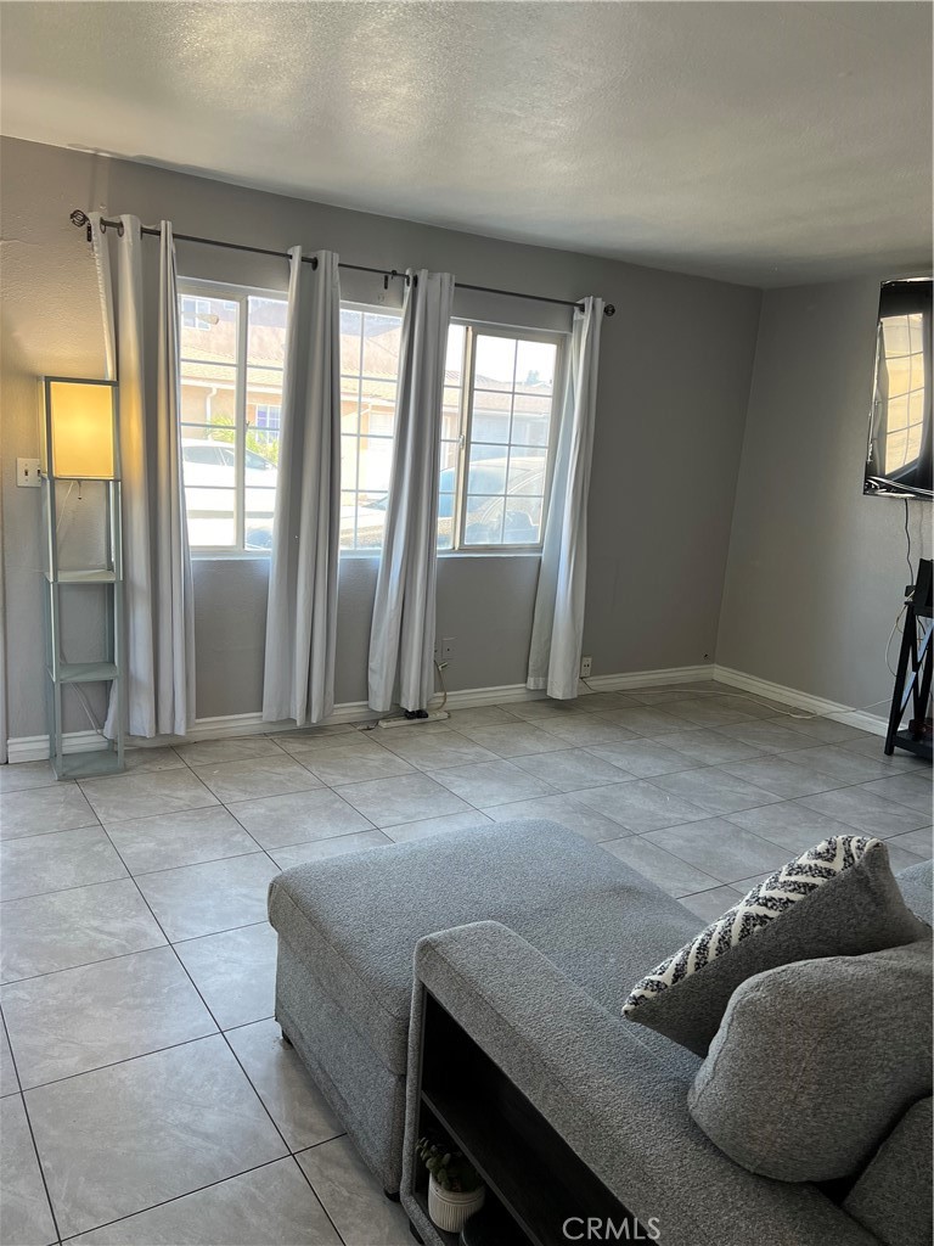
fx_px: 935
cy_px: 623
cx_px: 467
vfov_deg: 67.3
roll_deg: -4.0
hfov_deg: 53.1
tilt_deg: -10.5
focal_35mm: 26
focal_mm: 5.7
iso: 80
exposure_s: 1/120
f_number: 1.5
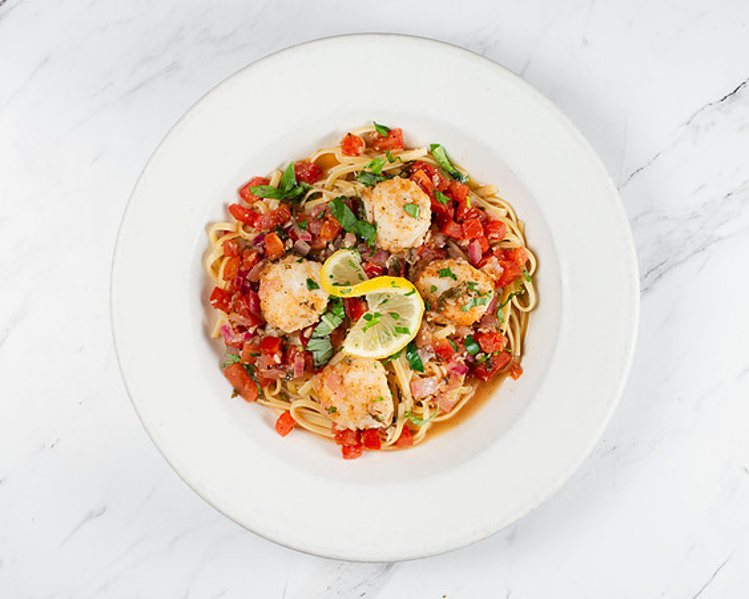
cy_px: 314
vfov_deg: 25.0
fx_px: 1352
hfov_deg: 31.0
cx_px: 351
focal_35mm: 61
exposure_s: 1/200
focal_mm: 50
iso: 200
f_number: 10
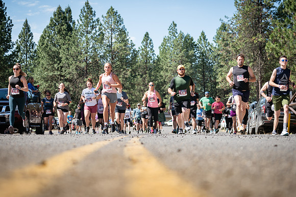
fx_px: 683
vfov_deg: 16.5
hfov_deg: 24.5
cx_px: 132
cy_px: 90
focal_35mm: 83
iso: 125
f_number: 4
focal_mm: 74
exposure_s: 1/500
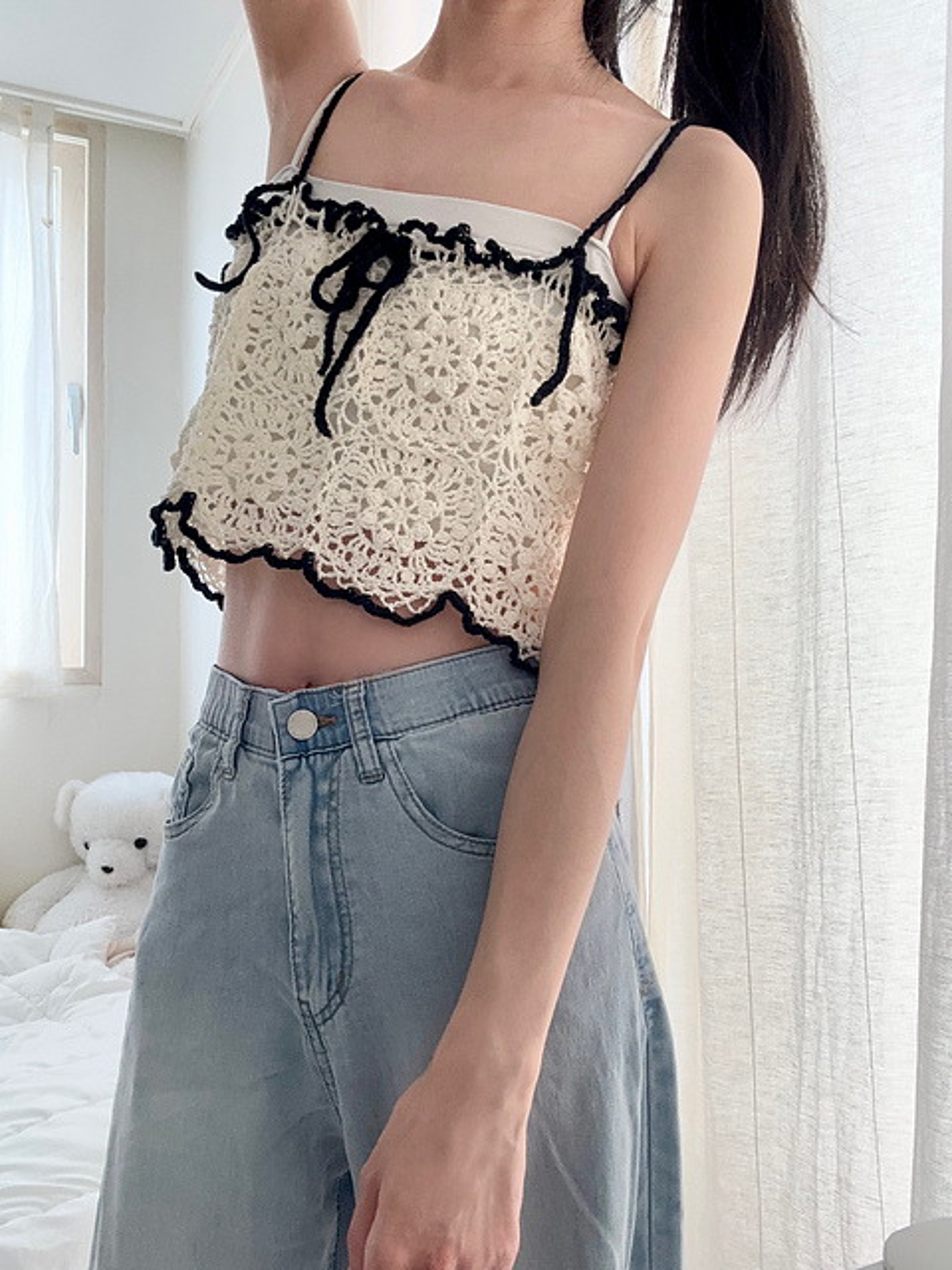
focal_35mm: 30
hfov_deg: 46.8
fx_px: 1100
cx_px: 476
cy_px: 635
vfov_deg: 60.0
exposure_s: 1/121
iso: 40
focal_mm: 2.69
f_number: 1.9
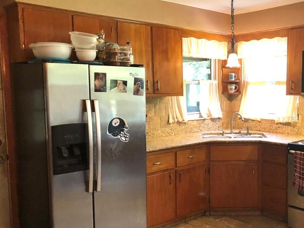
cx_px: 222
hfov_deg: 44.5
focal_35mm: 41
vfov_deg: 35.1
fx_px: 360
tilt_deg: -7.2
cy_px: 131
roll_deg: -0.3
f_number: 1.8
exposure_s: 1/15
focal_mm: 3.99
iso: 80
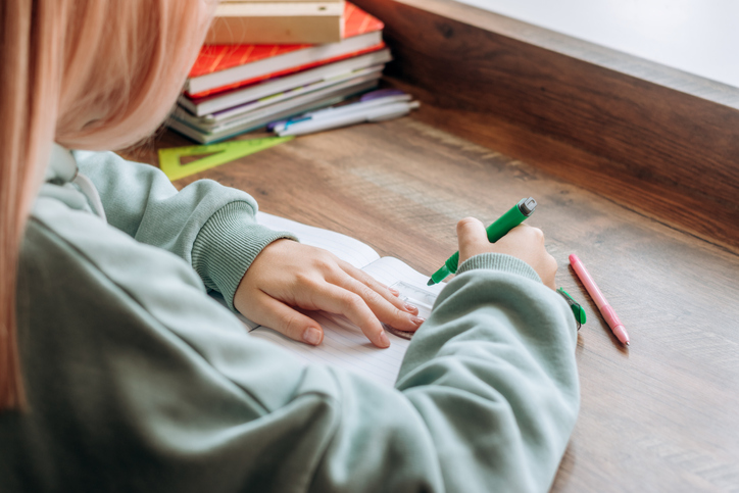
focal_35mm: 75
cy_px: 246
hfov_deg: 27.0
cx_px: 370
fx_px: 1540
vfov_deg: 18.2
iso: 100
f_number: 2.8
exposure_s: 1/125
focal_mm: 50
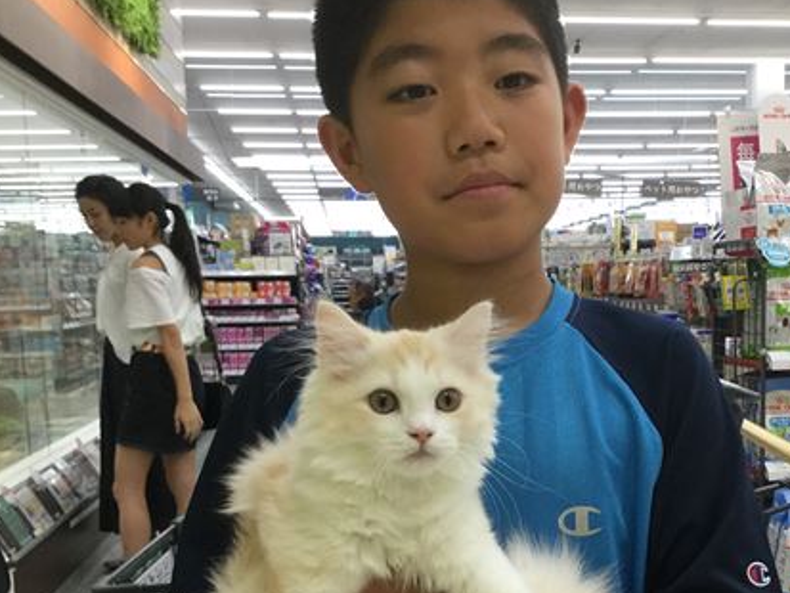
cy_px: 392
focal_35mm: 45
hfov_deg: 41.7
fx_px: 1027
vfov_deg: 32.0
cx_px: 501
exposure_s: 1/30
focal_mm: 3.3
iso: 40
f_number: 2.4
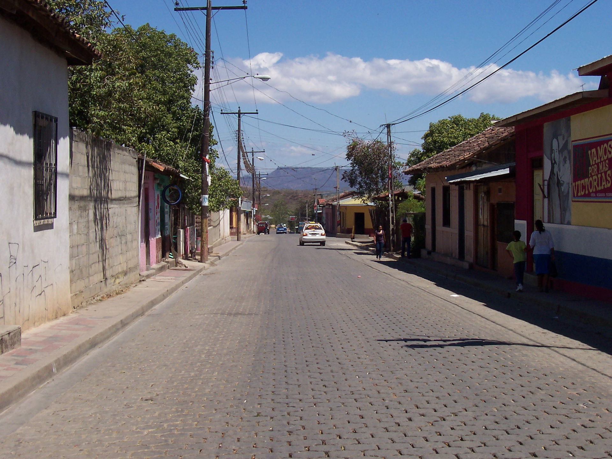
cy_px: 230
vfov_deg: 25.7
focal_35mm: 57
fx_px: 1008
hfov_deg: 33.8
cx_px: 306
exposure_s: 1/750
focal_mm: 8.6
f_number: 6.7
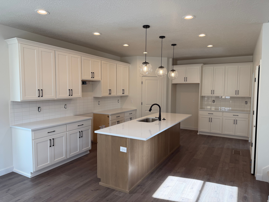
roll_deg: -0.9
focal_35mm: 24
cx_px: 134
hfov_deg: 71.6
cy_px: 101
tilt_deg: -4.0
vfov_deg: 56.8
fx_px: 187
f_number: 1.78
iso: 100
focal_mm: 6.76
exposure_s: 1/370
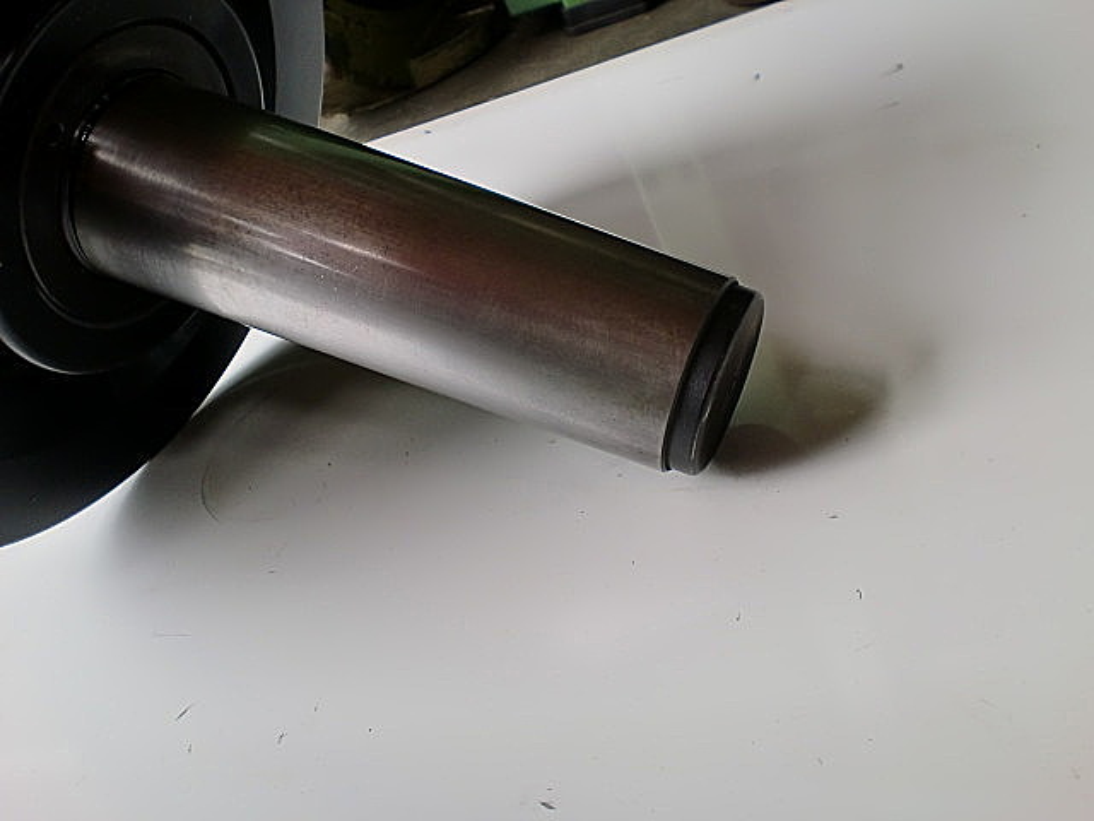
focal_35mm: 35
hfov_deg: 52.6
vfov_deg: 40.7
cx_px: 547
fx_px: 1106
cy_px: 410
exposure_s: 1/200
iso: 64
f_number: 3.1
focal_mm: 6.3
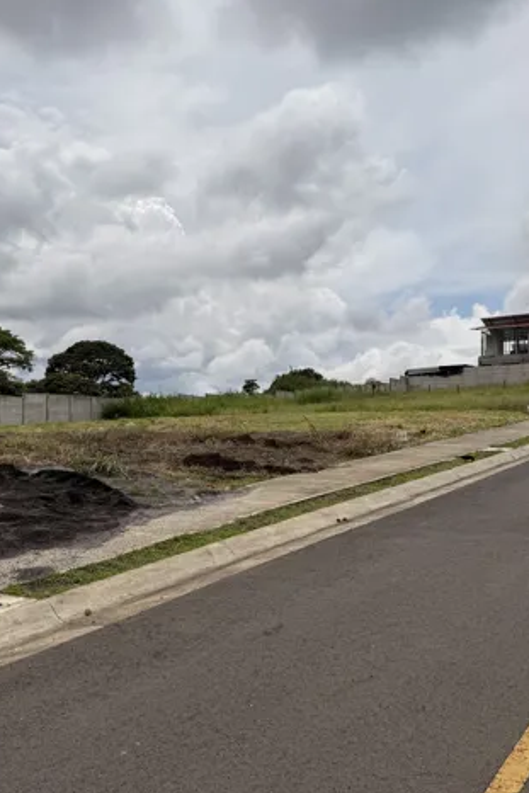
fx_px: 749
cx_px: 270
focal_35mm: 34
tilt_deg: +4.1
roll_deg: -0.8
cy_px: 402
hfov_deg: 38.9
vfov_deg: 55.8
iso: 80
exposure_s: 1/14286
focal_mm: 6.76
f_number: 1.78
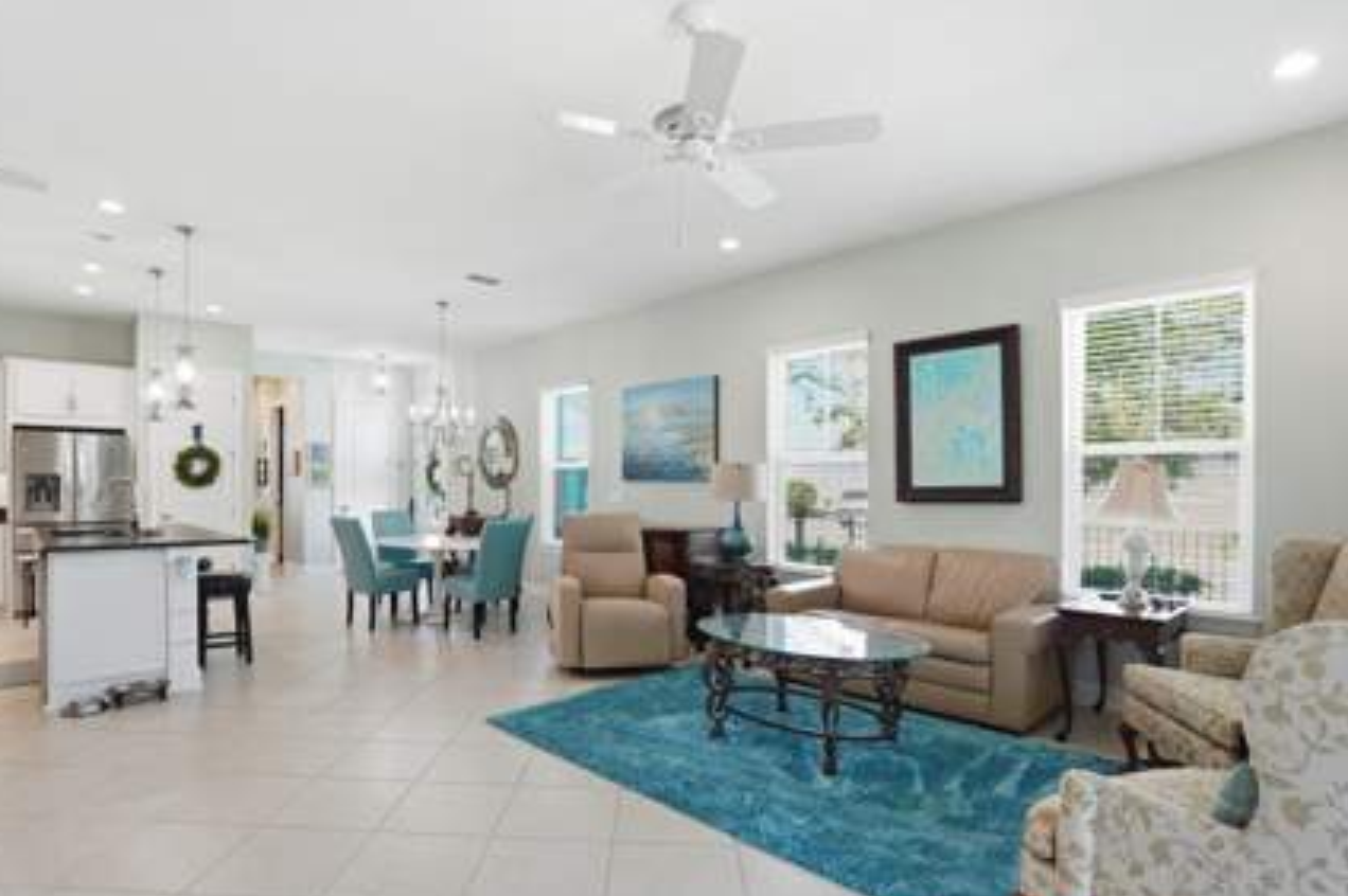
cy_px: 477
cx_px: 639
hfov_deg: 93.2
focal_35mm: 17
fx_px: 636
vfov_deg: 70.3
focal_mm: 10
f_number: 4
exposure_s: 1/320
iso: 800
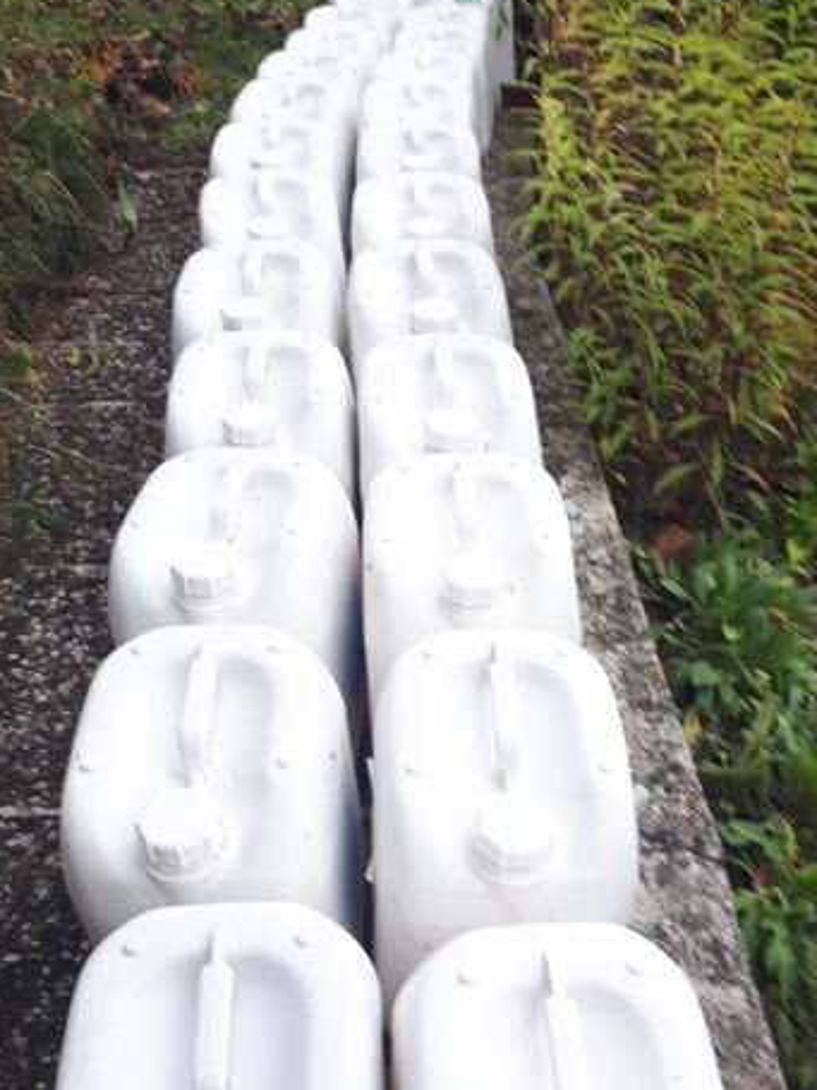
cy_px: 692
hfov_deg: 37.7
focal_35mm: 38
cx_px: 453
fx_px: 1196
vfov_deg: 48.4
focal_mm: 3.6
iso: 64
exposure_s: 1/100
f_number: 1.9
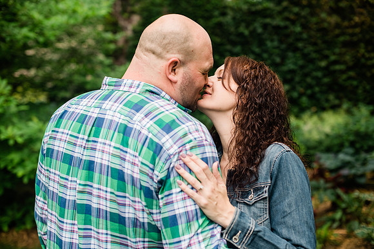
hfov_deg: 39.6
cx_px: 187
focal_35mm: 50
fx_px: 520
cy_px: 124
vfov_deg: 27.0
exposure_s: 1/160
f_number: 2.8
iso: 640
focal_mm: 50
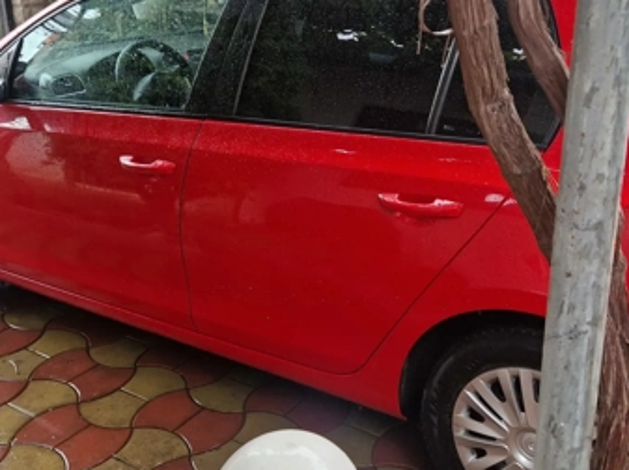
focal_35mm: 41
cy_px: 173
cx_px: 379
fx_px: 744
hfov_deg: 45.6
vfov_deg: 34.9
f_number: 1.8
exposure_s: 1/100
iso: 160
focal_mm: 5.4
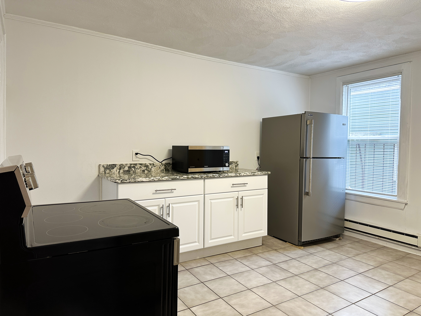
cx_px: 210
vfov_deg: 56.8
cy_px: 158
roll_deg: -0.7
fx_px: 292
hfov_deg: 71.6
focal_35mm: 24
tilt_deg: -2.7
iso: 160
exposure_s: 1/120
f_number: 1.78
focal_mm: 6.86
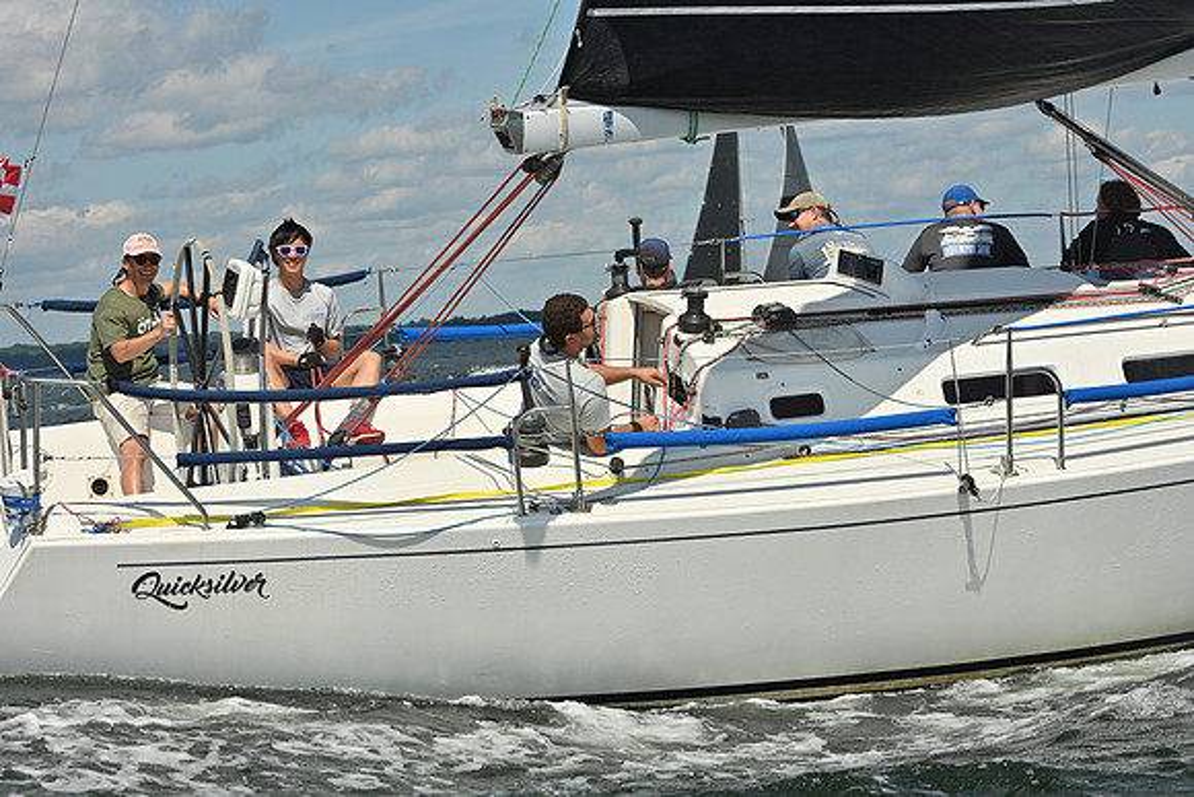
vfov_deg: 14.0
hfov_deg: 20.8
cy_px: 398
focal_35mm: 98
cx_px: 597
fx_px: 3251
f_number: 11
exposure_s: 1/1250
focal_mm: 98
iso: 250
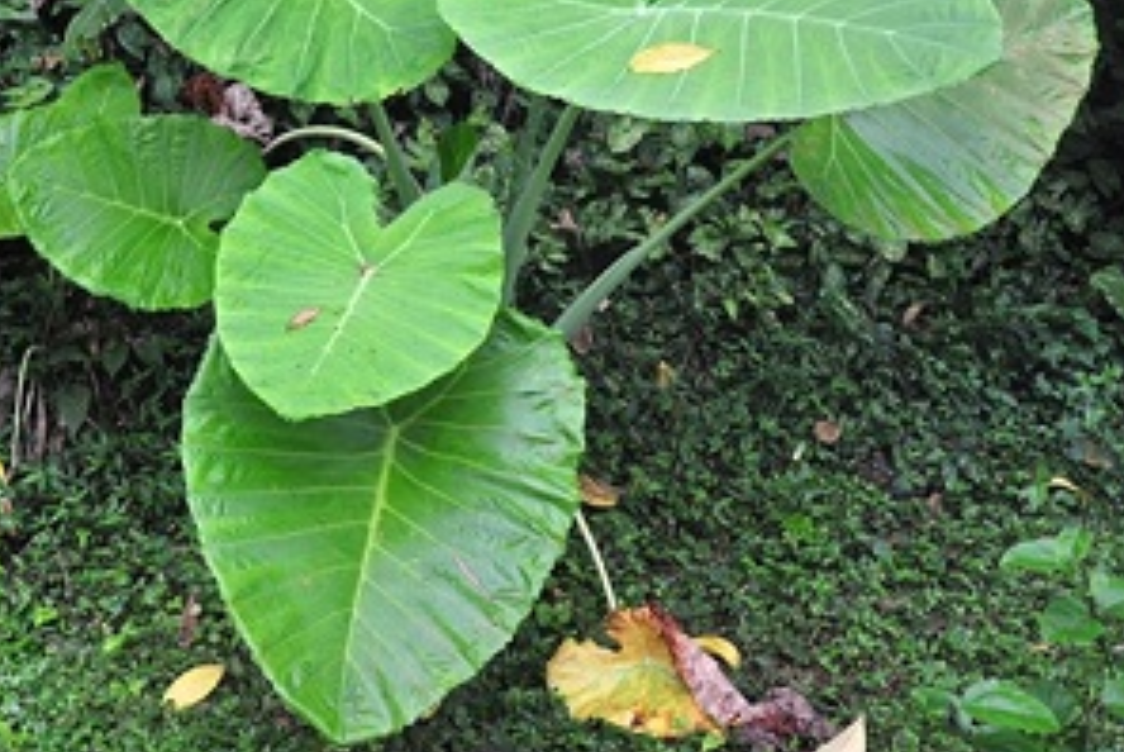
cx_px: 334
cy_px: 201
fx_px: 1281
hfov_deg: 46.3
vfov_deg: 32.2
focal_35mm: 41
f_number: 3.5
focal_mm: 18
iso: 640
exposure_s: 1/250
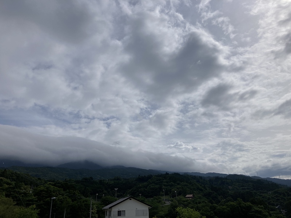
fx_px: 235
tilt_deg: +22.9
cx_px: 146
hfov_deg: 63.4
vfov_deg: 49.7
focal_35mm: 28
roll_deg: +1.8
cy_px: 109
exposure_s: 1/12048
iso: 25
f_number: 1.8
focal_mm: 3.99
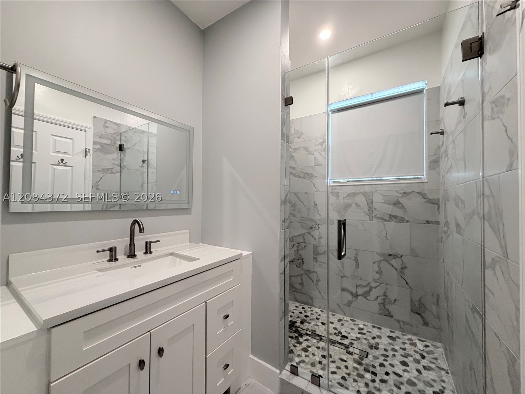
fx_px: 212
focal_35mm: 14
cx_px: 262
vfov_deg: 85.7
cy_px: 197
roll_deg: -0.4
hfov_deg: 102.1
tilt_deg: +0.1
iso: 320
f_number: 2.2
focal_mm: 2.22
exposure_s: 1/60
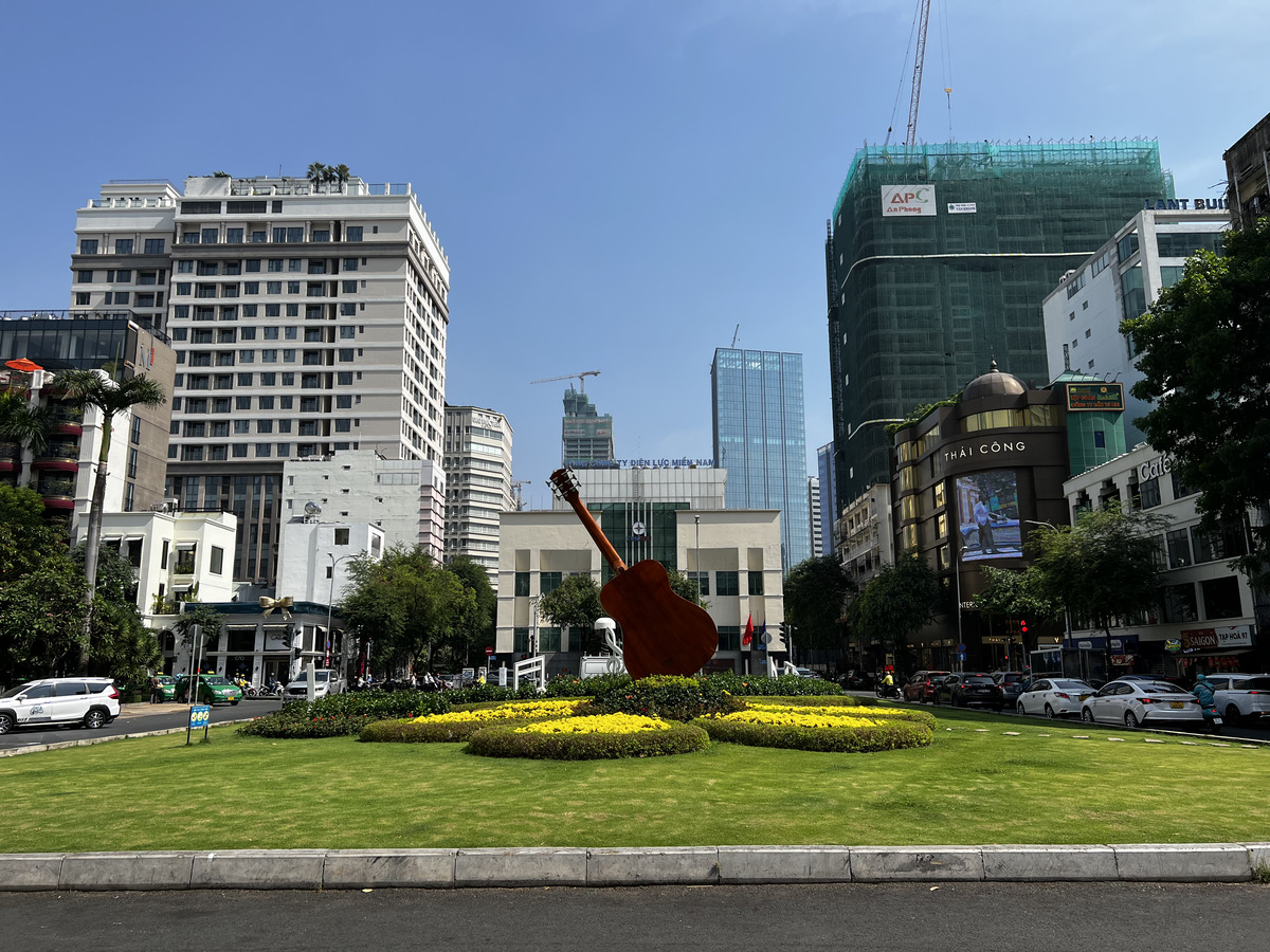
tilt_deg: +11.3
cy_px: 476
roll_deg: +0.4
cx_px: 635
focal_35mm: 26
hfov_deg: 67.3
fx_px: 954
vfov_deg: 53.1
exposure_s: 1/4444
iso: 50
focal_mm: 5.7
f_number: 1.5
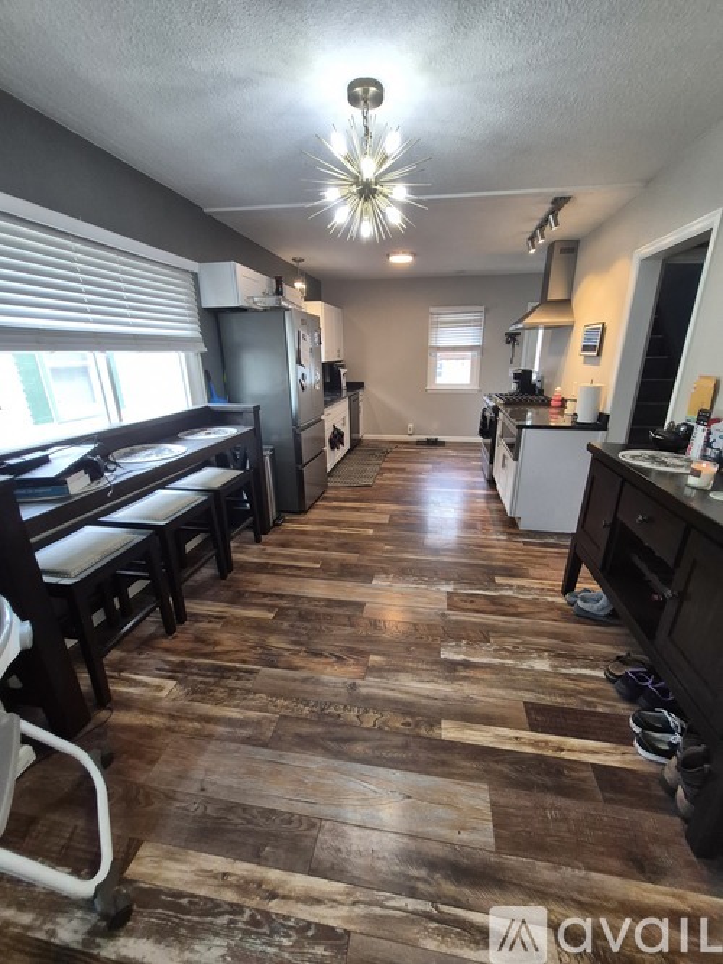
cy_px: 482
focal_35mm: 13
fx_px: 362
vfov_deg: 106.2
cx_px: 362
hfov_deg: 89.9
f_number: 2.2
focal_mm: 1.74
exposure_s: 1/60
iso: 125
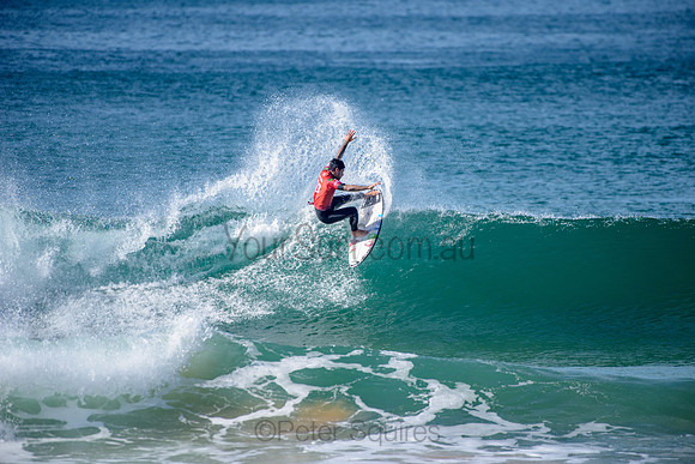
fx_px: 9655
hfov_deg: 4.1
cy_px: 232
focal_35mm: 500
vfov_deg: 2.8
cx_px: 348
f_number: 5.6
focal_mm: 500
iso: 160
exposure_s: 1/2000
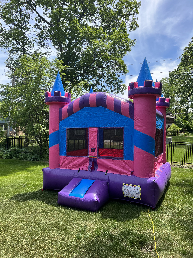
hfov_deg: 53.1
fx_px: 193
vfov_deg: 67.3
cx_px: 96
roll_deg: -0.8
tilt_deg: -0.4
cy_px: 129
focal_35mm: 26
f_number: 1.5
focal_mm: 5.7
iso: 50
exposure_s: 1/1112
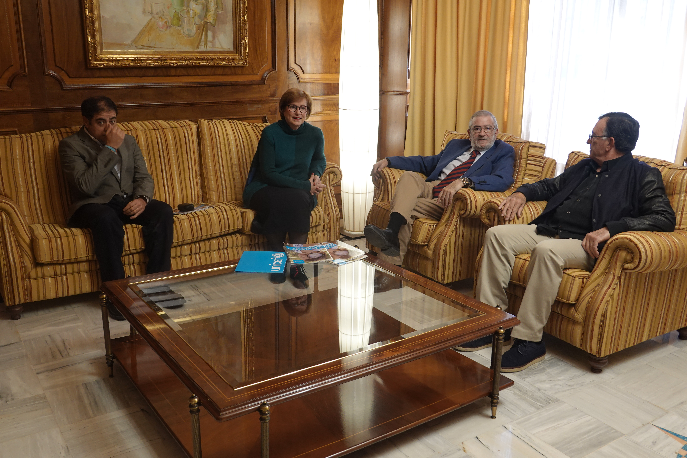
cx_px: 344
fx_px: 649
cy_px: 229
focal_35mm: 34
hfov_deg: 55.8
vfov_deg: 38.9
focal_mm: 12.76
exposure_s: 1/40
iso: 400
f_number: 3.5
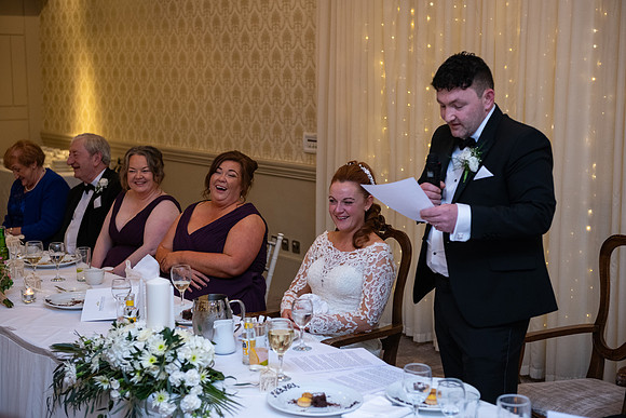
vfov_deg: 22.6
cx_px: 313
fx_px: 1044
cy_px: 209
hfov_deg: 33.4
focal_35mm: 60
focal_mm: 60
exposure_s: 1/160
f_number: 3.5
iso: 1000
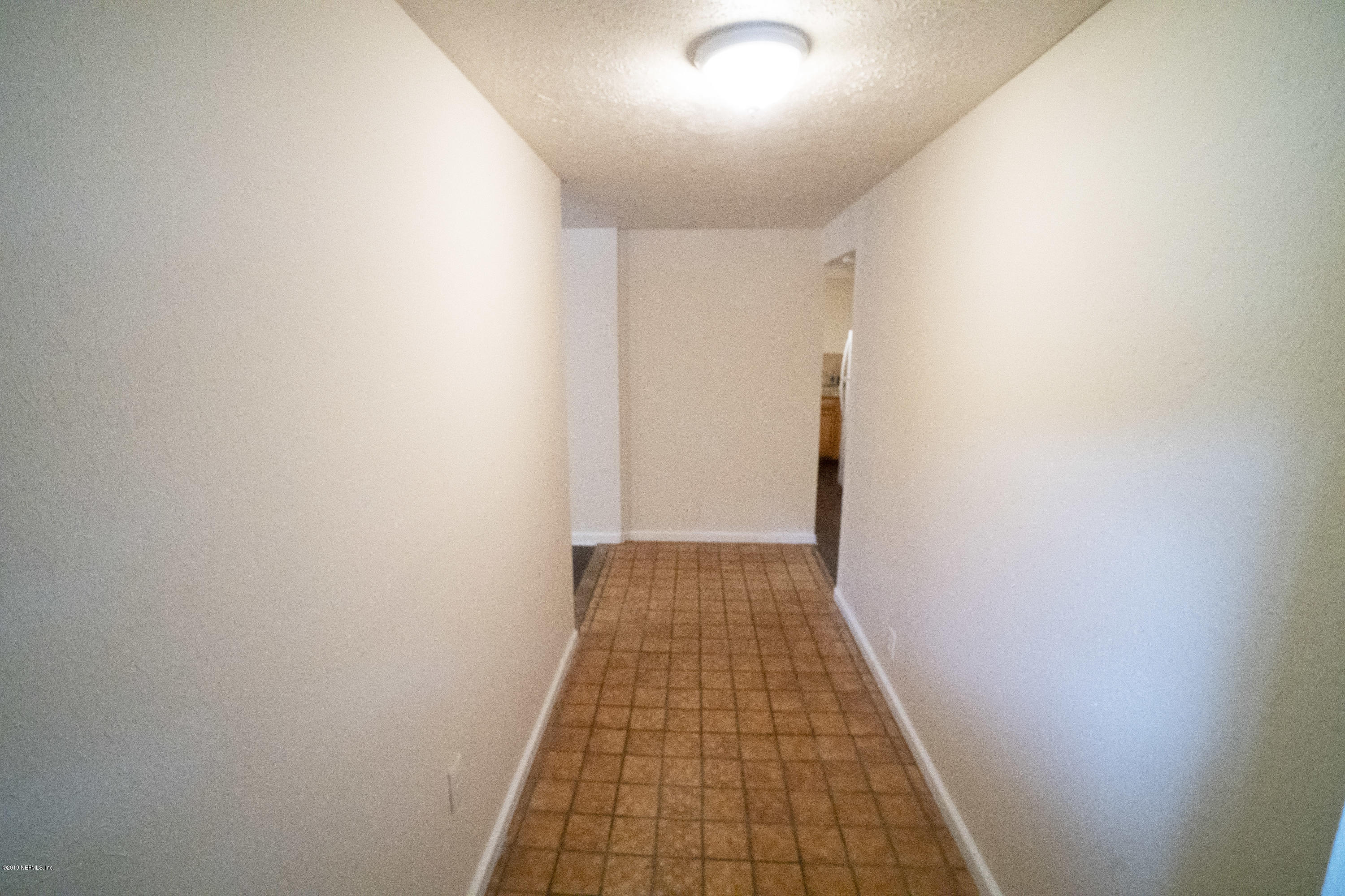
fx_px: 560
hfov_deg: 100.4
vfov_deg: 77.3
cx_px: 672
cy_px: 448
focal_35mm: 15
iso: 6400
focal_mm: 10
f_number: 9
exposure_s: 1/40
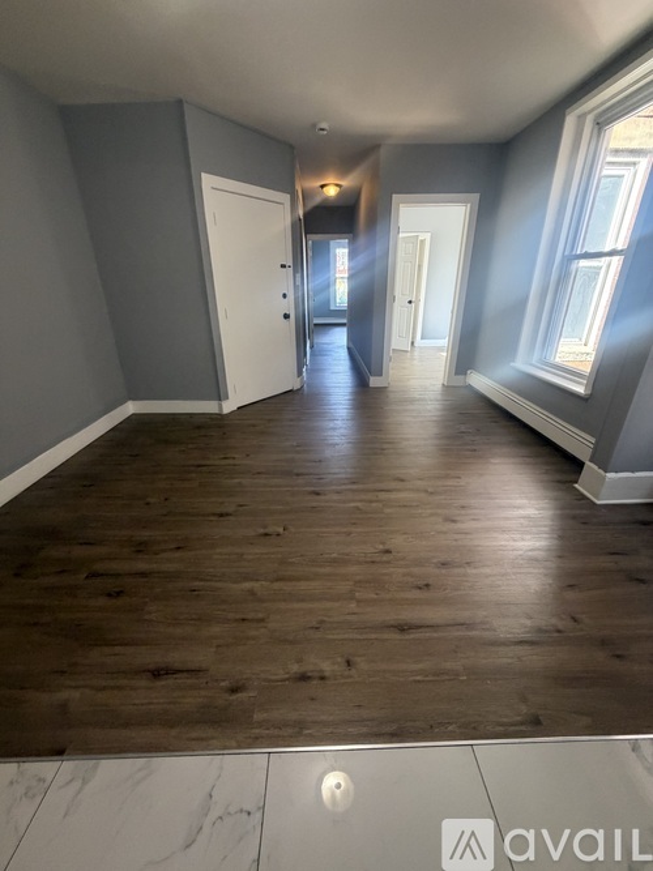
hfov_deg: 85.7
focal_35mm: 14
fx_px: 352
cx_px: 326
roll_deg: +0.1
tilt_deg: -22.0
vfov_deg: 102.1
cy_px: 436
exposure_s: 1/60
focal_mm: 2.22
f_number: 2.2
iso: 250
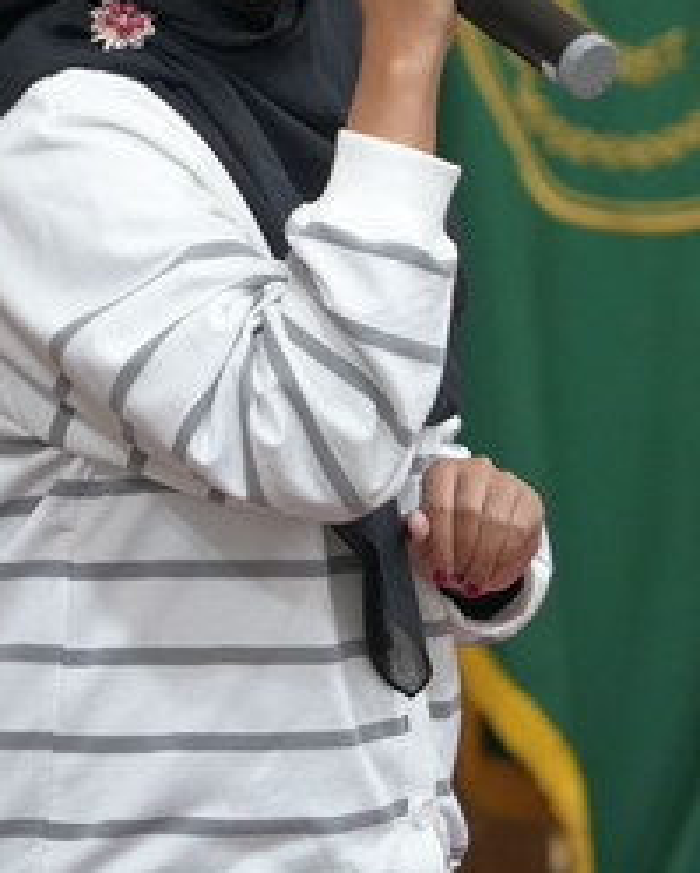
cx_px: 419
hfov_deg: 3.2
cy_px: 150
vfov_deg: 4.0
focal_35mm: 484
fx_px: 12511
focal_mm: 200
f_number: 4
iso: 4000
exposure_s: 1/200
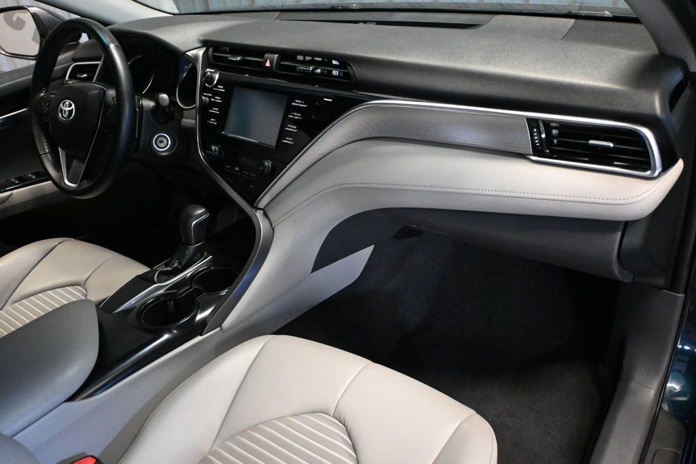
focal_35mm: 29
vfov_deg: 44.6
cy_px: 232
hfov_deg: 63.2
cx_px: 348
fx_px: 565
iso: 6400
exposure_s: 1/60
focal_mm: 19.5
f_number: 3.8
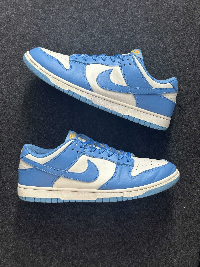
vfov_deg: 39.7
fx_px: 370
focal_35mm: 48
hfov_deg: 30.3
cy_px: 134
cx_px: 100
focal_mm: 6.86
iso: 200
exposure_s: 1/33
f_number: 1.78
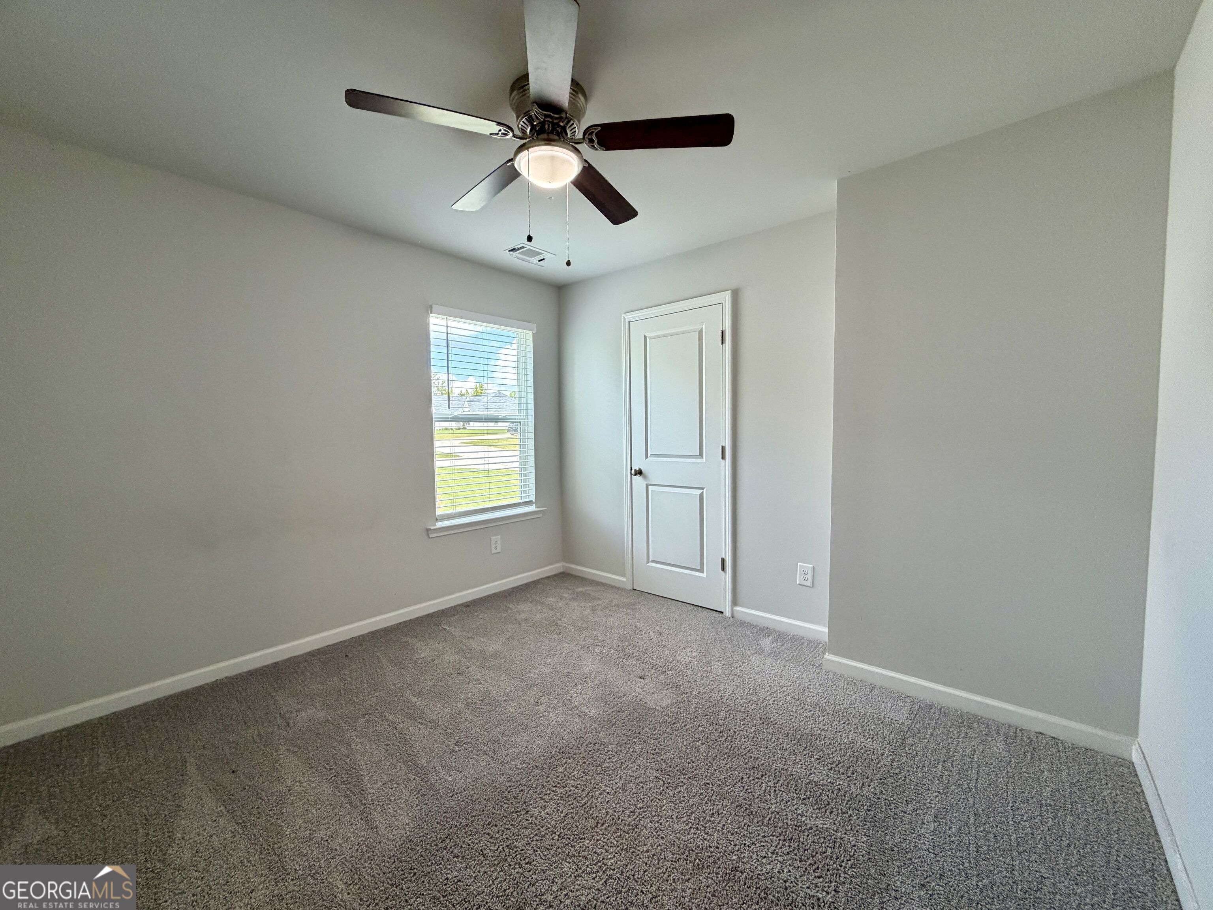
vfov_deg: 85.7
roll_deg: +0.6
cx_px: 606
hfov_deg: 102.1
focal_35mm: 14
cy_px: 455
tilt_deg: -2.9
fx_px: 491
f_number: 2.2
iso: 200
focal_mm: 2.22
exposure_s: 1/120
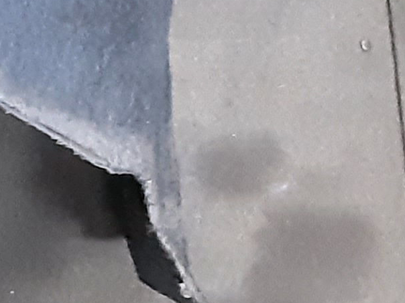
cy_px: -154
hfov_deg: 11.5
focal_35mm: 146
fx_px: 1708
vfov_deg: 9.8
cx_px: -516
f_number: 1.9
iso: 640
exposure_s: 1/20
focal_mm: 2.91
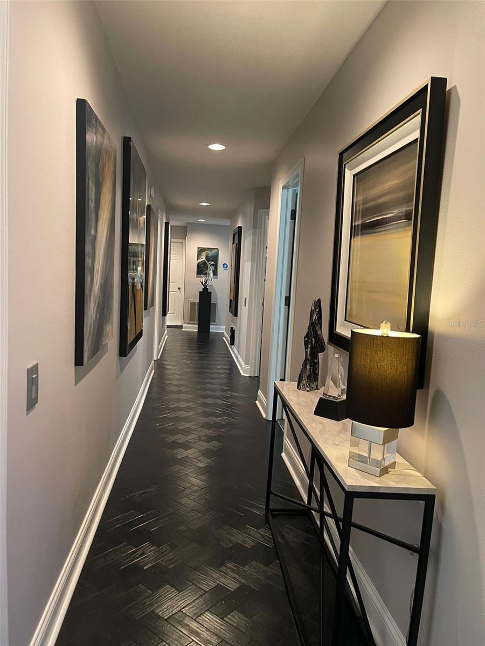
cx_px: 242
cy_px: 323
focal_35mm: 25
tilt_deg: -6.3
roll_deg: -2.9
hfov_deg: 54.9
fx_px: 467
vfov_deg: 69.4
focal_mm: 5.1
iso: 640
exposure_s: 1/40
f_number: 1.6
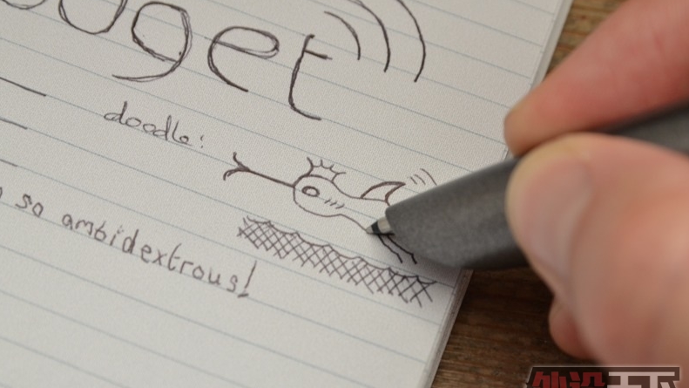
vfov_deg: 10.9
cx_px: 345
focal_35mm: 111
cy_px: 214
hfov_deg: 19.3
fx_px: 2028
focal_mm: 70
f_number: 7.1
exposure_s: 1/25
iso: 800
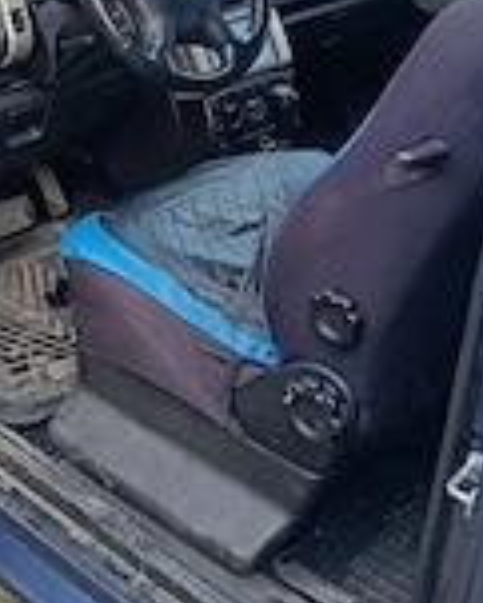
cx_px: 148
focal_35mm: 62
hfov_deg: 24.5
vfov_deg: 30.1
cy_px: 164
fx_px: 1107
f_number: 1.75
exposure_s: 1/50
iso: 384
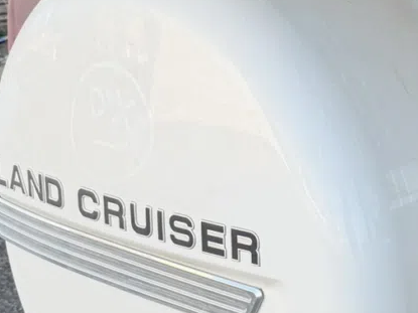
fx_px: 447
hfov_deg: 48.0
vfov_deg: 37.8
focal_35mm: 37
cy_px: 230
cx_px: 319
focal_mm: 6.76
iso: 80
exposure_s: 1/689
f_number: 1.78
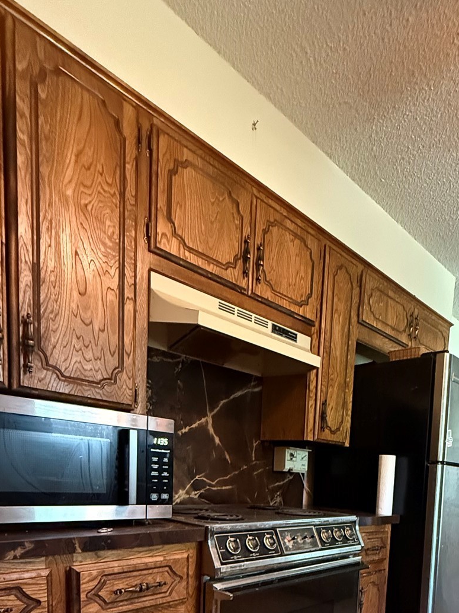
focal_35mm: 26
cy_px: 530
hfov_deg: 51.0
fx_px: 460
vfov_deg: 59.2
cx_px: 339
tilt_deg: -6.3
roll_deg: -3.3
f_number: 2.2
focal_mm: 2.22
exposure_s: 1/60
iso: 1250
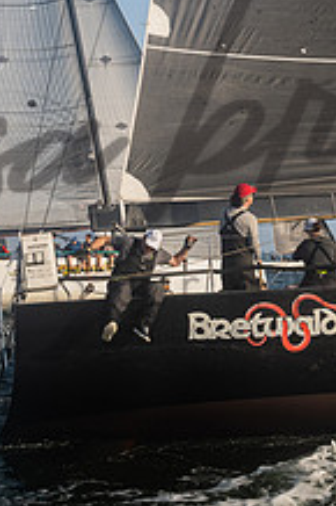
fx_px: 1374
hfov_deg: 13.9
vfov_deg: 20.6
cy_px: 99
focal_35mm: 98
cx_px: 230
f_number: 8
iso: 400
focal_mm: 31
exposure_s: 1/800
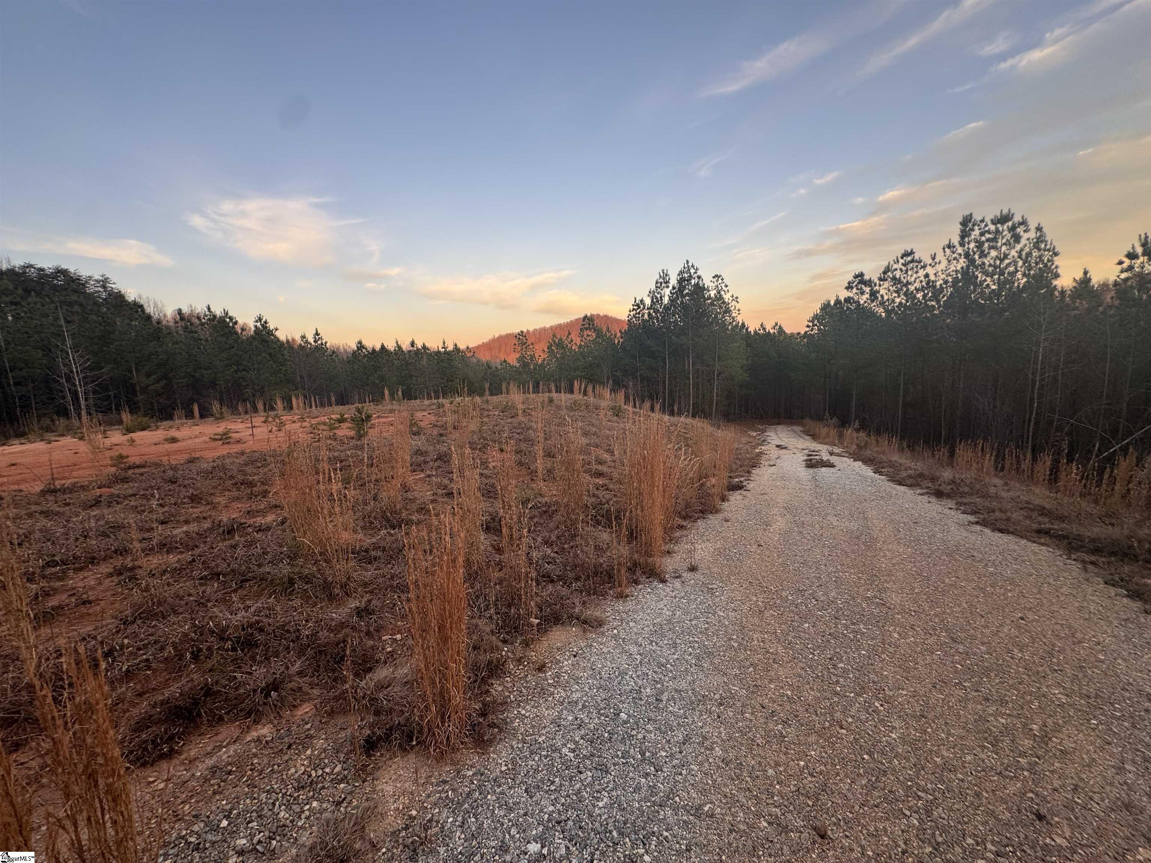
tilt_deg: -8.3
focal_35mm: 14
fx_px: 466
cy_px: 432
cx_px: 576
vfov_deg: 85.7
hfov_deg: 102.1
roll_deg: +3.4
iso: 40
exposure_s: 1/152
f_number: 2.2
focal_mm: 2.22
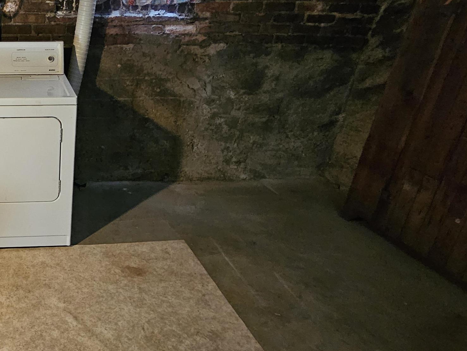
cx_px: 31
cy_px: 155
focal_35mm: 27
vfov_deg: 51.2
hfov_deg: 55.0
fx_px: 364
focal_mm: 2.2
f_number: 2.2
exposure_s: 1/24
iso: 800
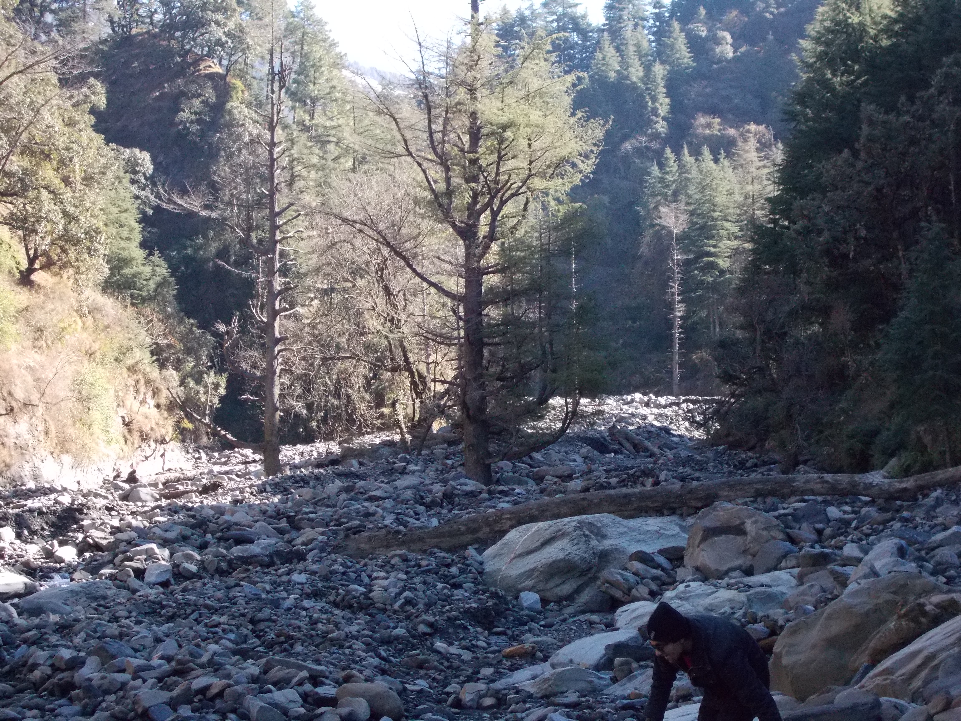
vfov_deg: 19.4
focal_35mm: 76
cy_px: 360
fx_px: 2110
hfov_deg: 25.7
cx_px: 480
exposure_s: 1/200
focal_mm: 13.5
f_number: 5.8
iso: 400
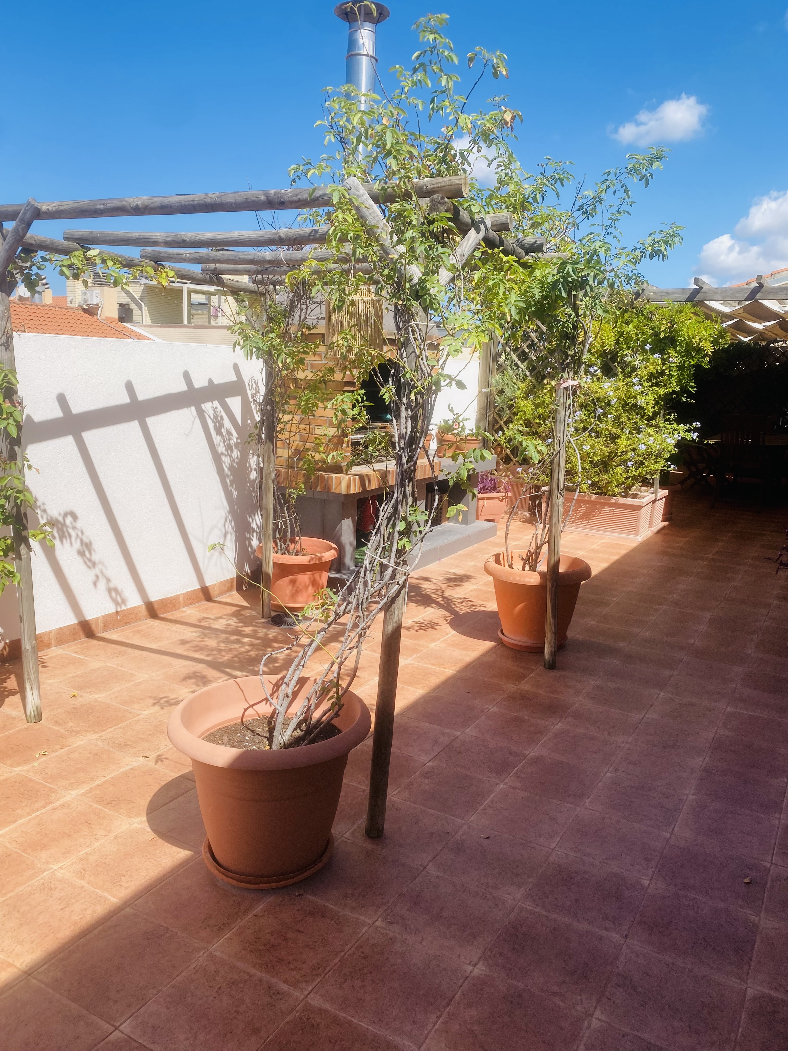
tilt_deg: -7.0
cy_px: 526
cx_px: 394
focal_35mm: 26
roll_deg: -1.9
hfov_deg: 53.1
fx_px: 789
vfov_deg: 67.3
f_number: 1.8
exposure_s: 1/2890
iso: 32
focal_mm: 4.25
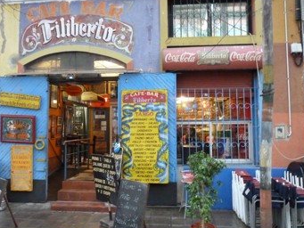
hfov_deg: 53.8
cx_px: 136
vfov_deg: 41.8
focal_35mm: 34
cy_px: 113
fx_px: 299
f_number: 3.4
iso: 800
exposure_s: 1/15
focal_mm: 4.7
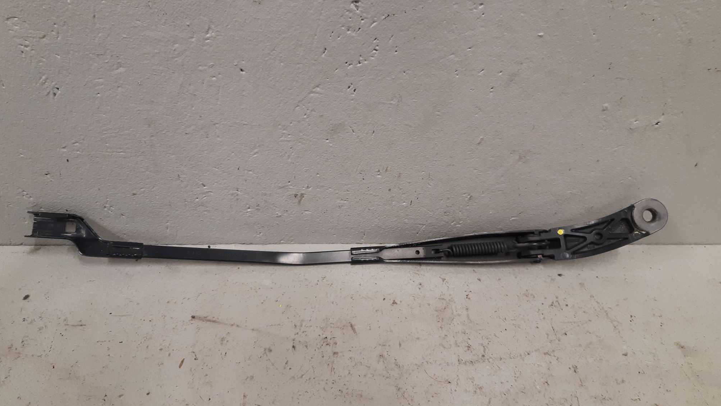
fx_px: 554
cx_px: 357
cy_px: 178
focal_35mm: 29
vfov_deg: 40.1
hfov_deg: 66.1
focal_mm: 3.93
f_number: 1.7
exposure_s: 1/50
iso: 160
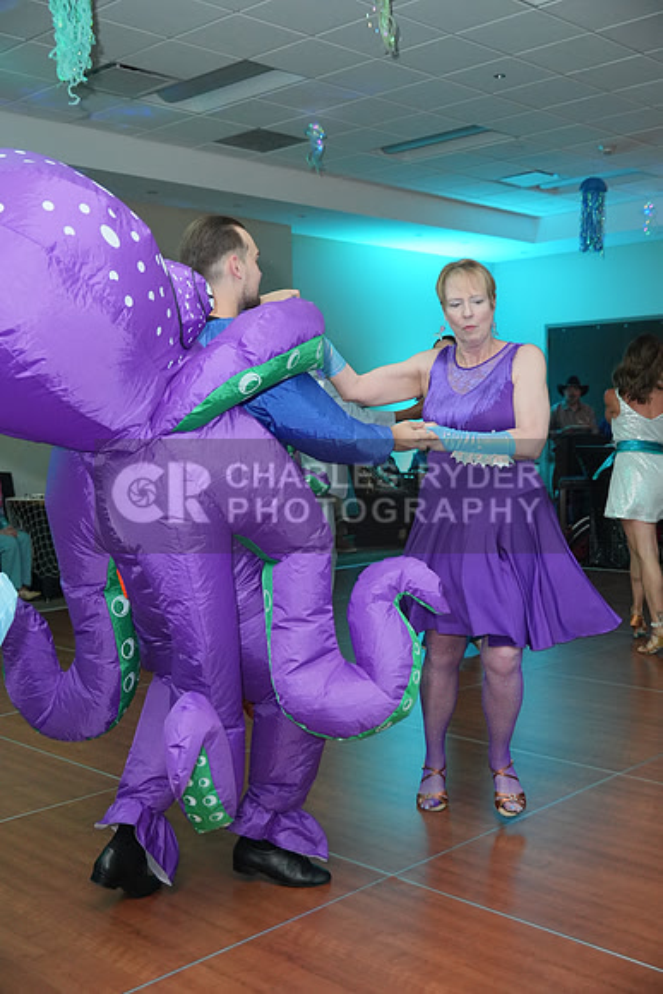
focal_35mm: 40
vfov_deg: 48.4
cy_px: 497
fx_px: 1104
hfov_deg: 33.4
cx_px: 332
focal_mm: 40
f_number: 4
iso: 4000
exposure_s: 1/200
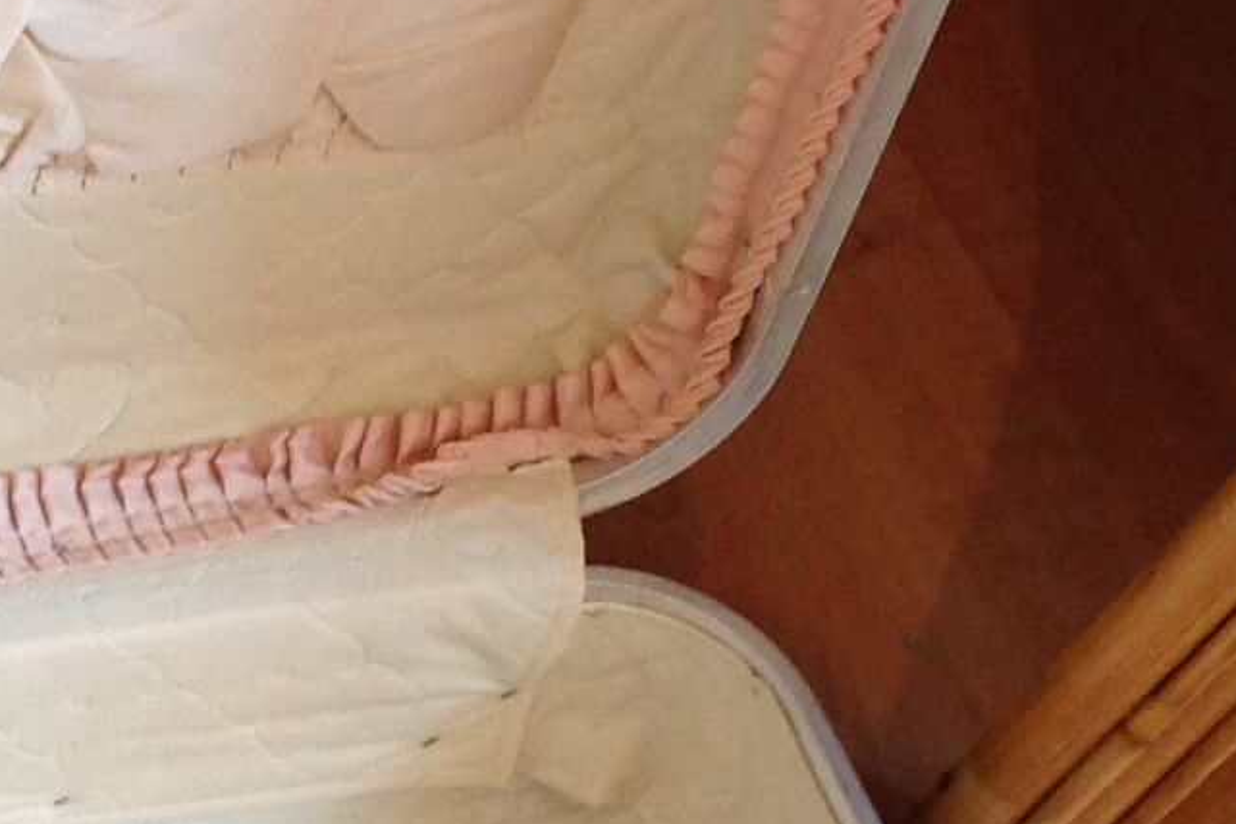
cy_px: 602
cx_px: -255
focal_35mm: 147
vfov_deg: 9.3
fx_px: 5045
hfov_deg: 13.6
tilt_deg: -54.7
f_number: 2.4
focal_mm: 4.28
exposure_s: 1/15
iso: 80
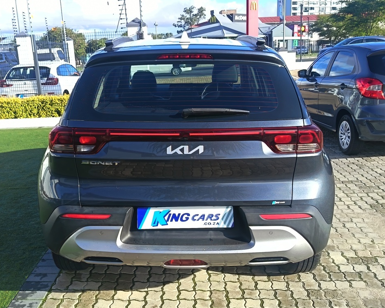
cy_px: 156
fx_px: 410
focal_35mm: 36
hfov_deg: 50.2
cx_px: 178
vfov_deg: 41.1
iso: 100
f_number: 1.75
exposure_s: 1/386
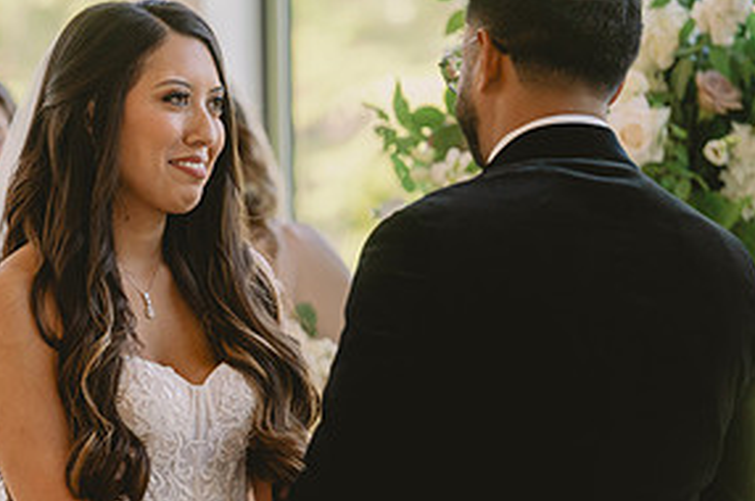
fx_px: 7856
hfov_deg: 5.5
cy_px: 380
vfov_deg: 3.7
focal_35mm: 375
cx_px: 114
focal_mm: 185
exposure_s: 1/200
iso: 640
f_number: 2.8
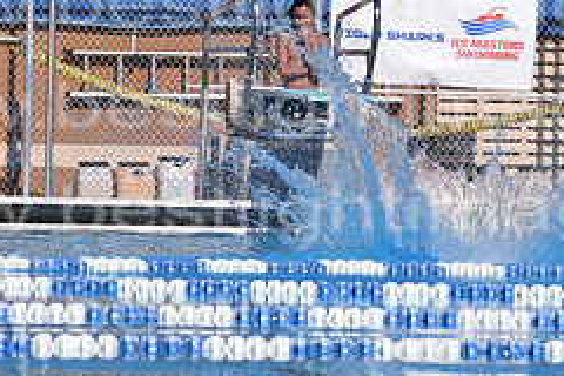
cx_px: 369
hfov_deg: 7.3
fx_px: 4433
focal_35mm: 283
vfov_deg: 4.9
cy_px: 60
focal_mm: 78
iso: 220
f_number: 4.5
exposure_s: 1/8000
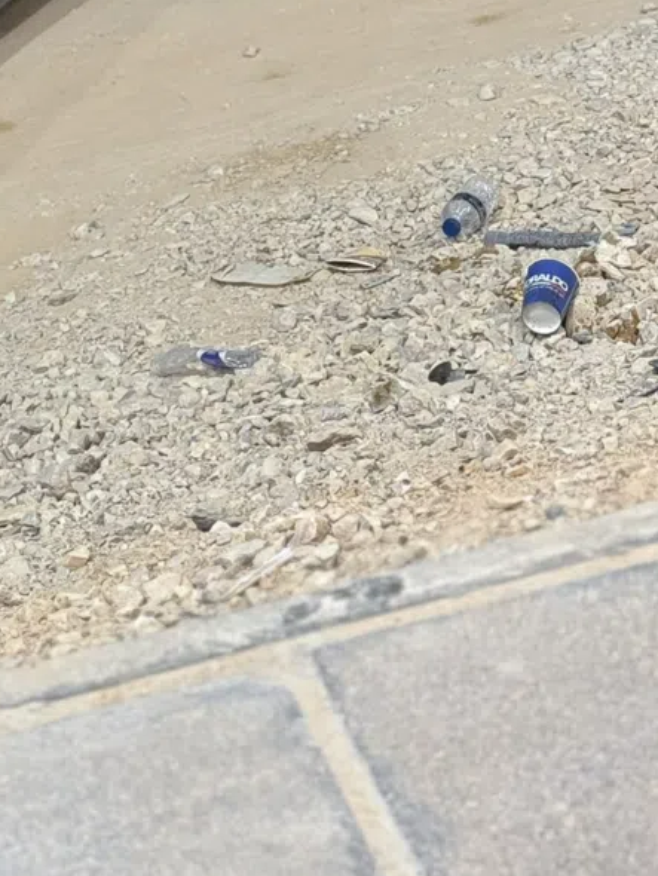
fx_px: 2811
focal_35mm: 111
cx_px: -95
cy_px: -47
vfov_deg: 17.2
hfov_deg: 13.1
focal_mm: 6.76
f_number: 1.78
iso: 125
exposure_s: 1/50
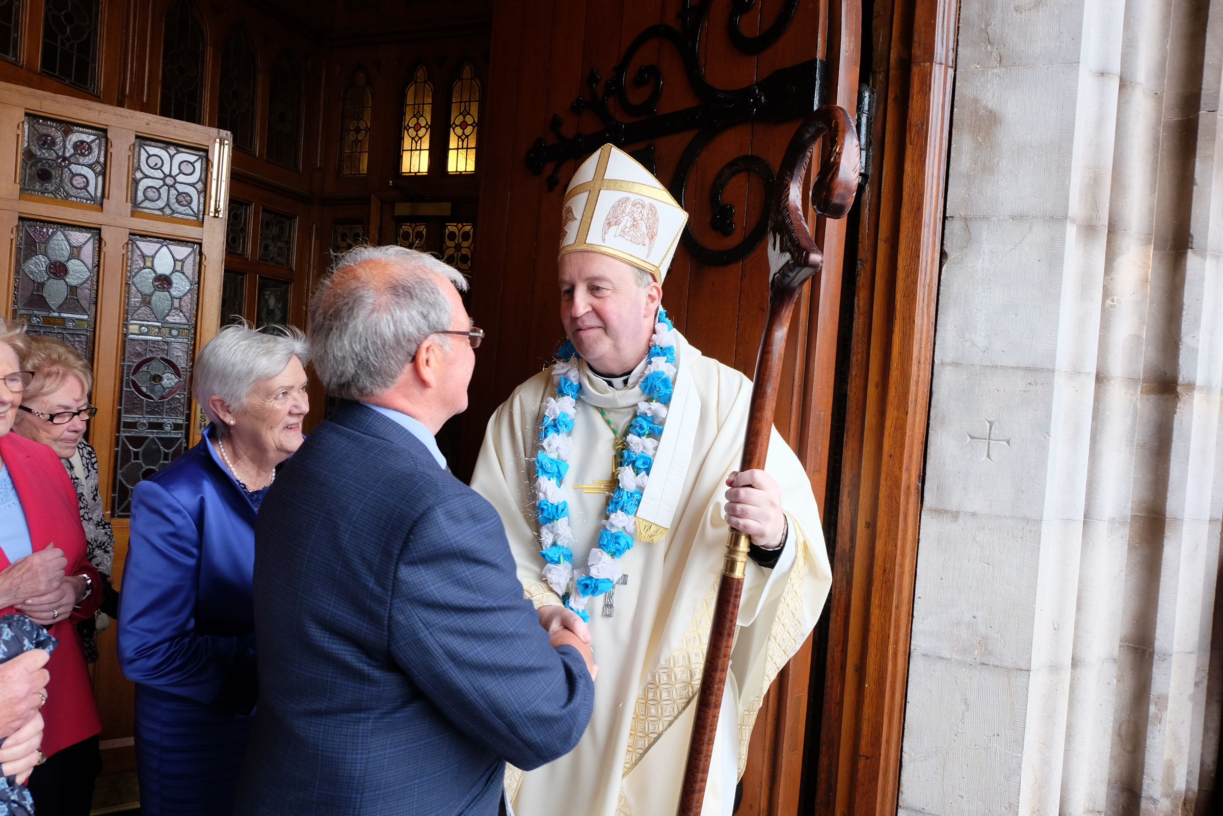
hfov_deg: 73.7
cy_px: 408
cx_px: 612
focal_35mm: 24
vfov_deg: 53.1
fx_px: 815
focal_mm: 16
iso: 1000
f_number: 5
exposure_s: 1/100
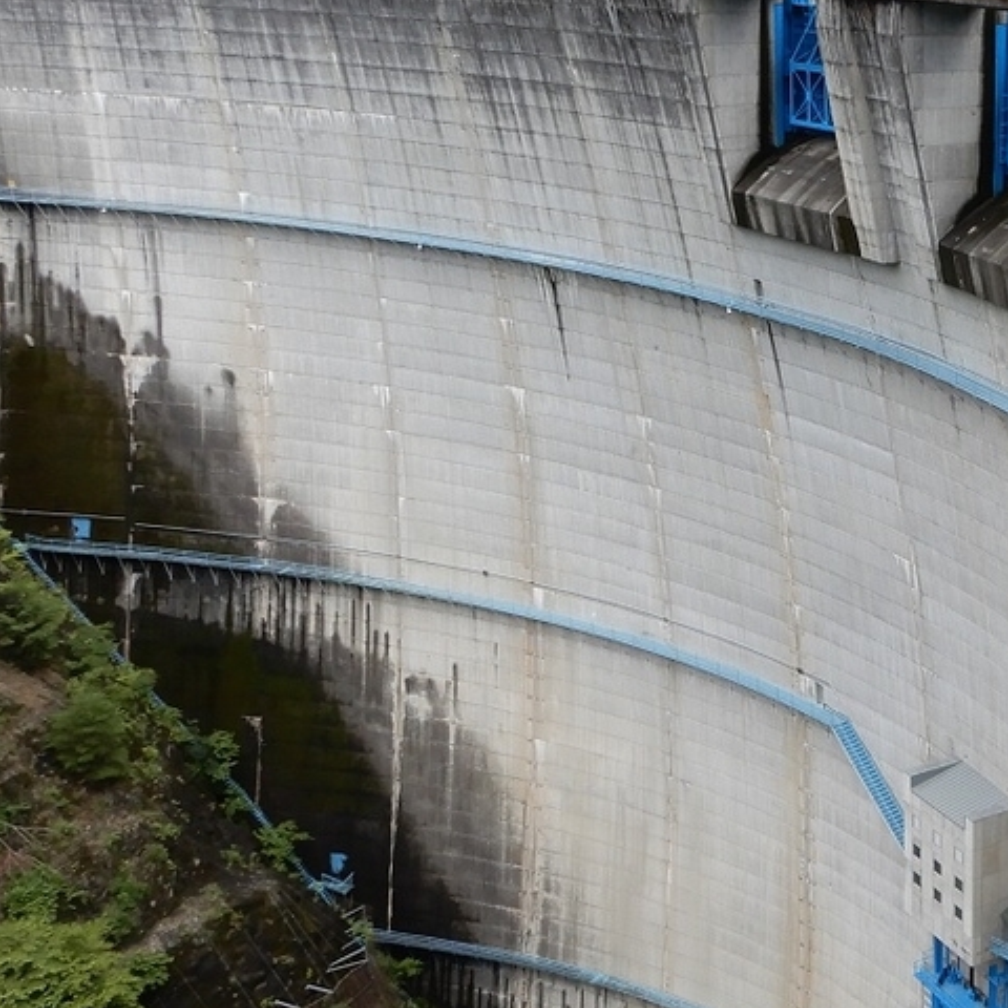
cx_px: 989
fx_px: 1746
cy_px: 462
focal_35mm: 53
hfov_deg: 30.2
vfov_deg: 32.2
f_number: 5.6
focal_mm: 4.3
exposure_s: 1/100
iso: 80
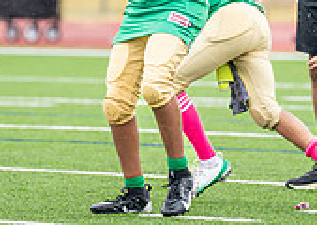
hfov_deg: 2.6
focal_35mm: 776
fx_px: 6972
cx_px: 146
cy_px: -58
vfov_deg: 1.8
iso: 400
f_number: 2.8
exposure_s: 1/1250
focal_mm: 200
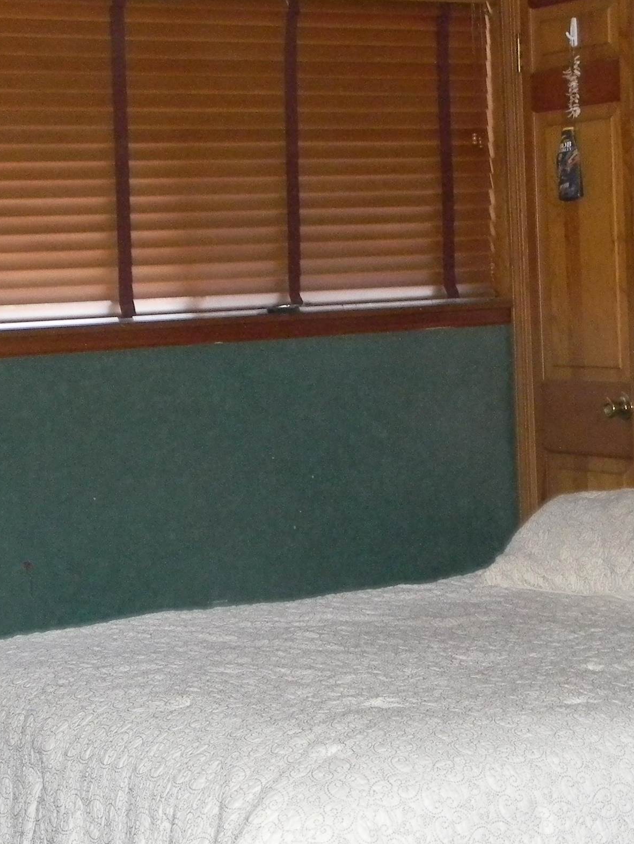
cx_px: 347
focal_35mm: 80
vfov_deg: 24.4
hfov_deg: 18.4
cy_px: 359
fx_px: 1953
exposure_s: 1/30
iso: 528
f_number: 3.8
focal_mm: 7.3
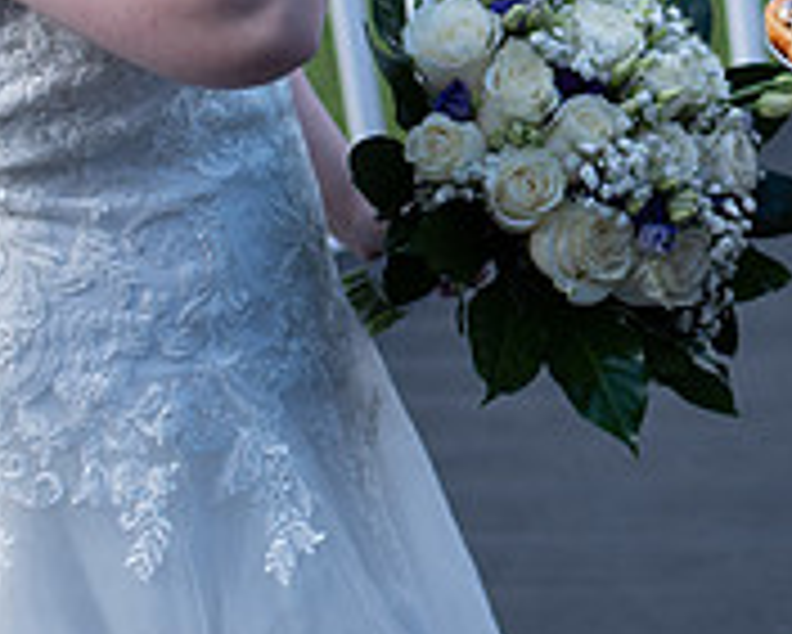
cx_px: 814
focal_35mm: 108
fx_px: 2533
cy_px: -18
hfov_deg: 17.3
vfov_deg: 14.0
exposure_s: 1/1000
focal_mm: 35
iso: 100
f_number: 2.2
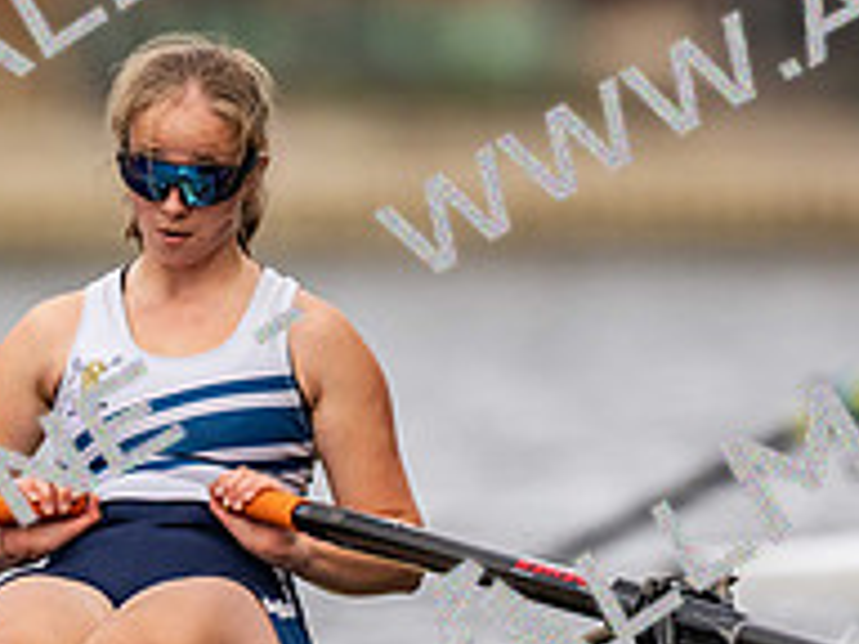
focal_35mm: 1741
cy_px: 349
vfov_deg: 0.9
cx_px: 49
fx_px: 43203
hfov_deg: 1.1
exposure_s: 1/2500
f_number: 4
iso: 720
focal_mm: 600
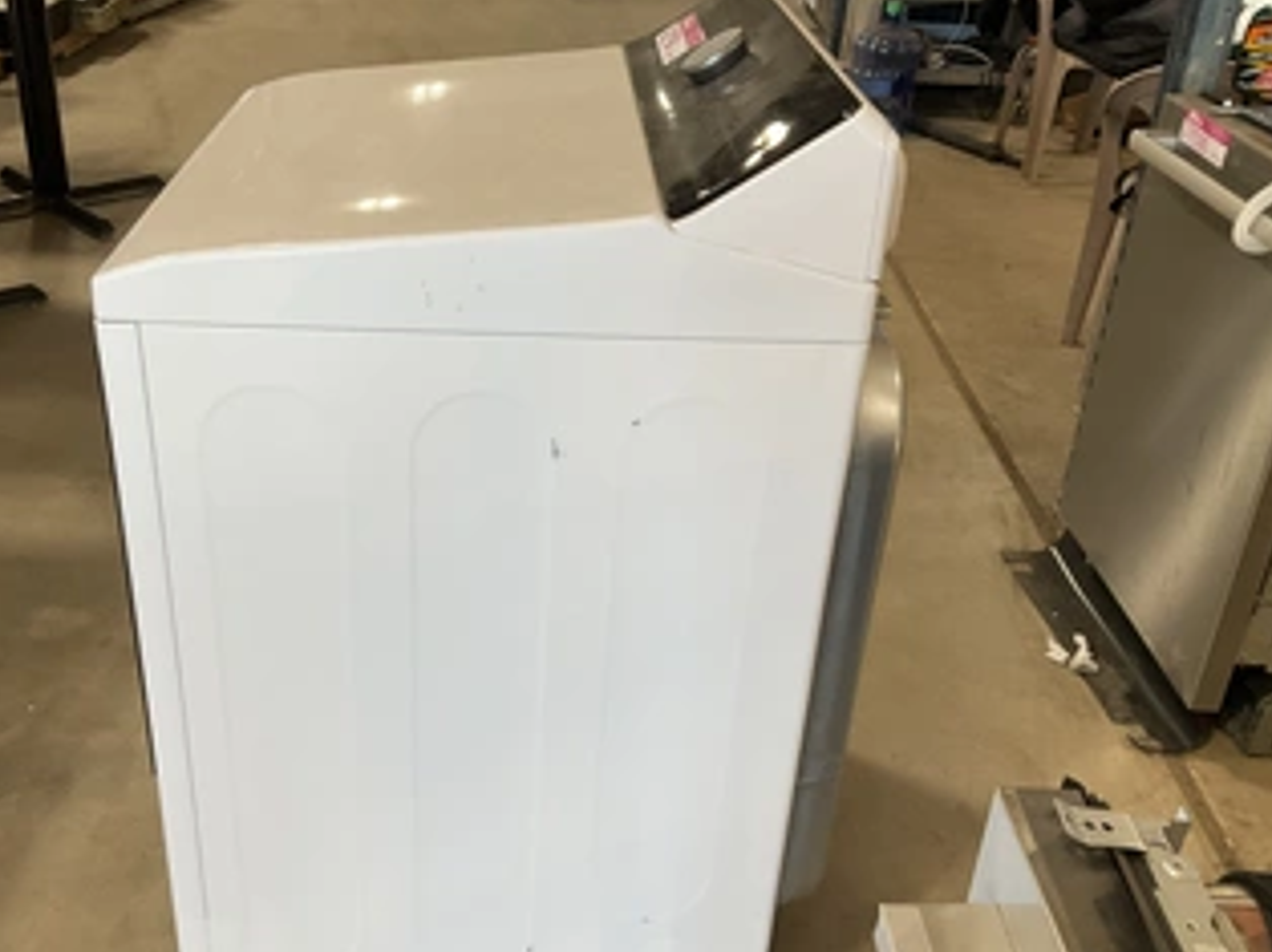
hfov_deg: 49.8
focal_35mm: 37
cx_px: 502
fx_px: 1359
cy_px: 498
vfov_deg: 38.6
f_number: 1.8
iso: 64
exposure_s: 1/120
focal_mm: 3
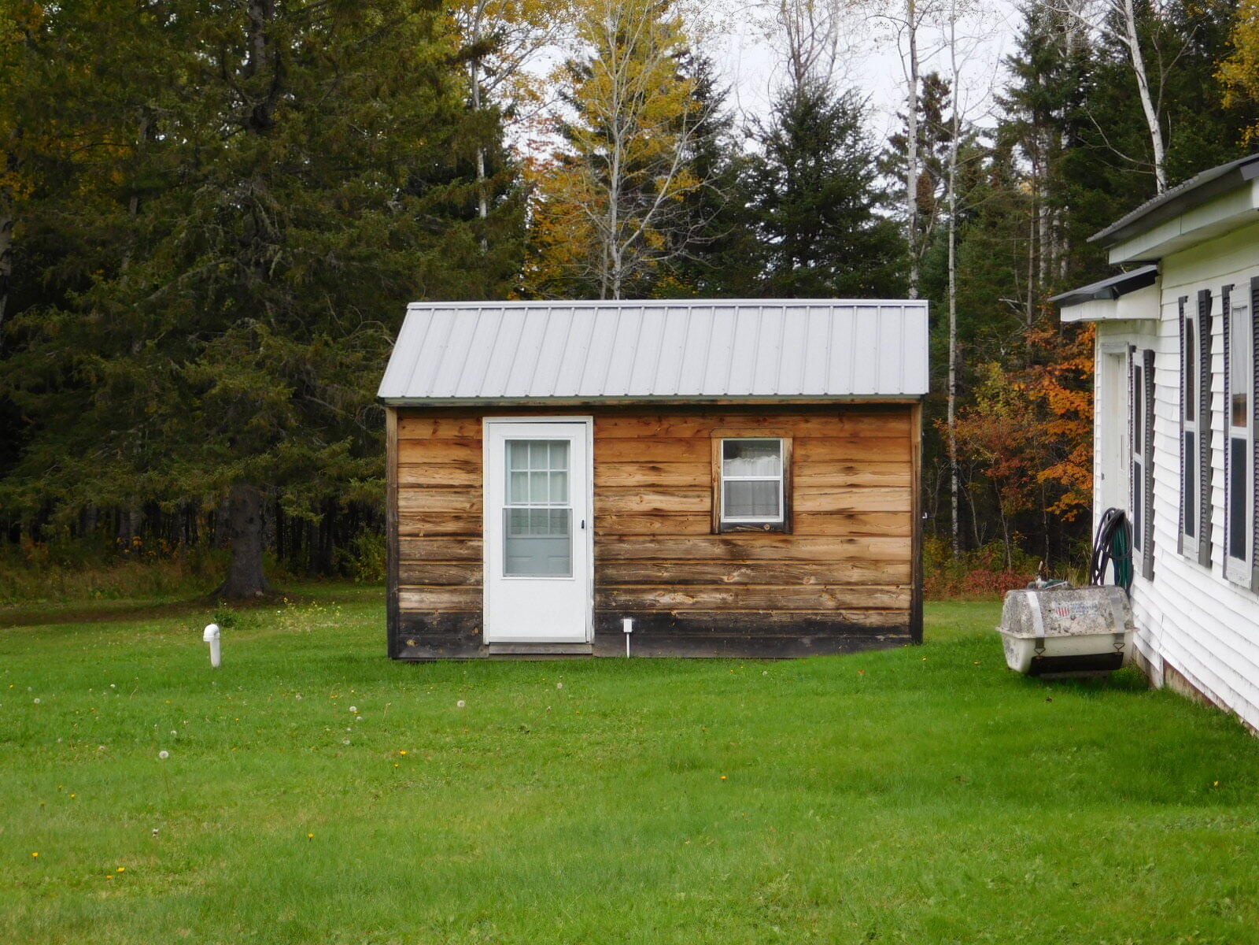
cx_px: 630
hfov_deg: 21.5
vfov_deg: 16.2
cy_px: 472
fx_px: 3310
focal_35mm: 91
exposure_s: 1/60
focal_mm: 16.1
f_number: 4.5
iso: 125
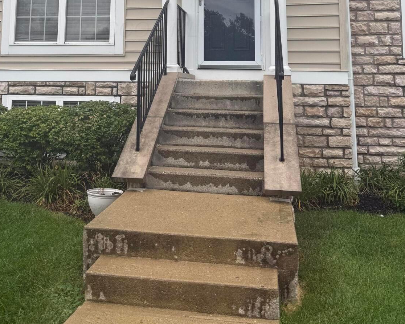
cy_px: 29
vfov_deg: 33.7
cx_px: 158
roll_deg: -0.8
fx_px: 503
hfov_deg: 43.6
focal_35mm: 42
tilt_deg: +9.4
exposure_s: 1/210
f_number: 1.78
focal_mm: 6.76
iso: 80
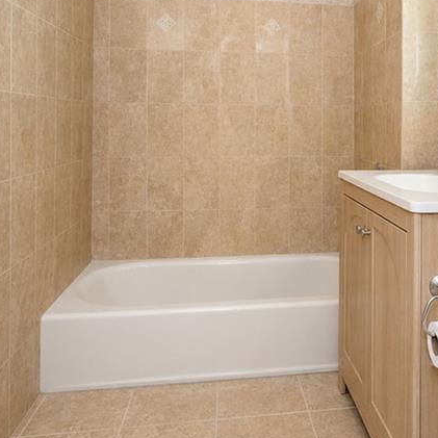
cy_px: 123
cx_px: 320
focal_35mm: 31
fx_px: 444
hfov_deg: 50.7
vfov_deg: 50.9
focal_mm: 10
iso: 2000
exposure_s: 1/60
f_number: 7.1
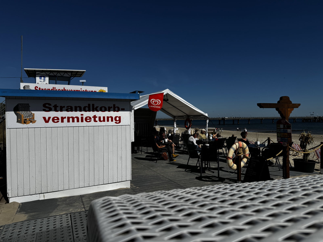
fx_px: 224
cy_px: 121
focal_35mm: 24
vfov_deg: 56.8
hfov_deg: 71.6
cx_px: 162
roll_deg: +0.8
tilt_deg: -0.6
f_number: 1.78
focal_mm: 6.76
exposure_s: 1/12346
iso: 64
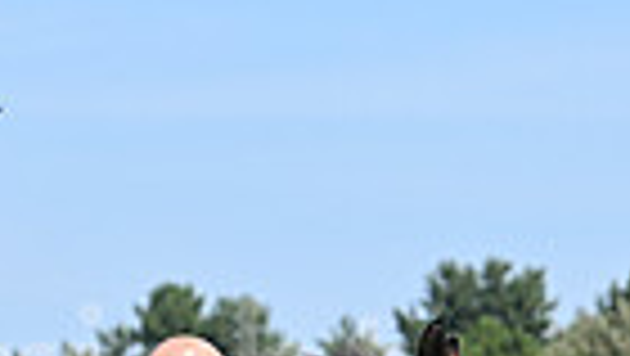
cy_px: 674
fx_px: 6888
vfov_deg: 2.9
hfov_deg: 5.2
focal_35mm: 412
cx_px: 135
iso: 400
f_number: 5.6
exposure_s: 1/2000
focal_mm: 95
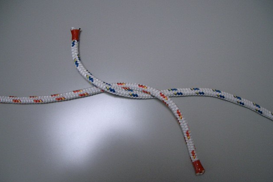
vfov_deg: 35.9
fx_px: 281
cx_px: 135
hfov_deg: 51.9
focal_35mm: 37
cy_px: 97
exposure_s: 1/80
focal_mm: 5.8
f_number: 2.6
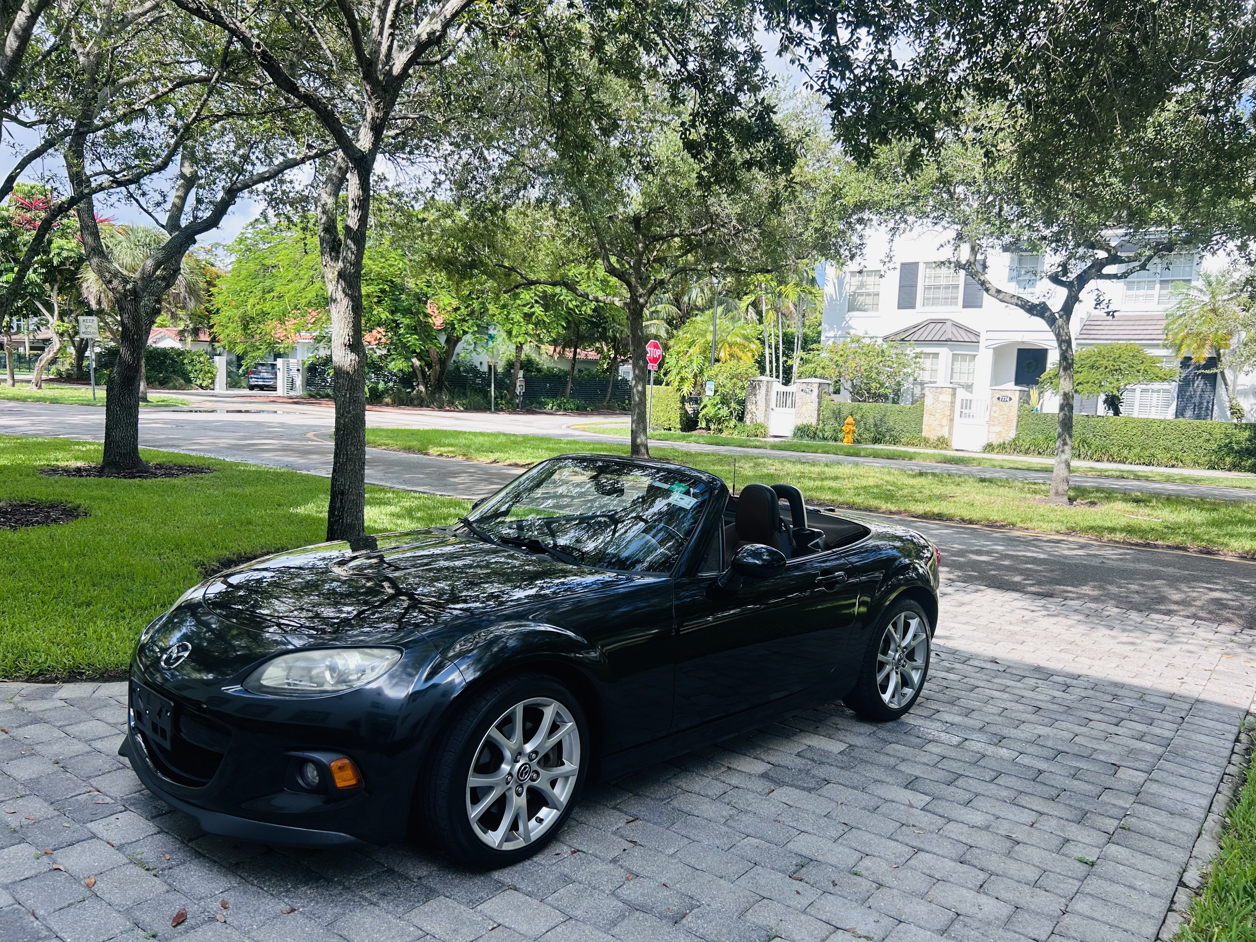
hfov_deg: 67.3
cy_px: 471
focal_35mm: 26
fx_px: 943
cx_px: 628
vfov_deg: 53.1
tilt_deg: -6.0
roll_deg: -2.1
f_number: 1.5
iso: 50
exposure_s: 1/1326
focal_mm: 5.7
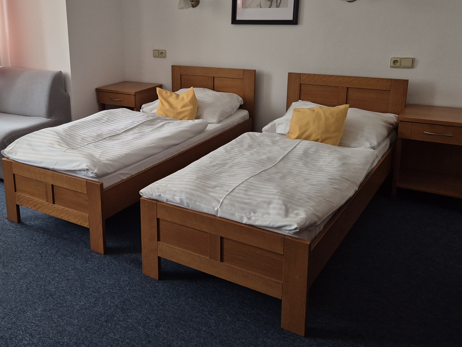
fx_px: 480
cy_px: 119
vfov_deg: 39.3
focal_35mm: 36
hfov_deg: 50.5
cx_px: 158
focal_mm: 5.4
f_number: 1.8
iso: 500
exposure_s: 1/100
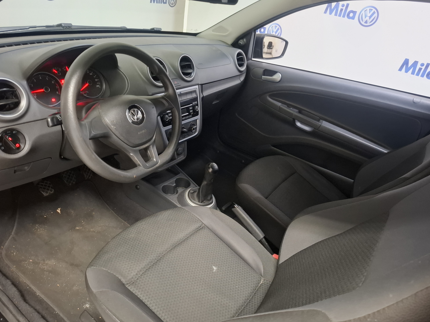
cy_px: 160
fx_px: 298
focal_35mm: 24
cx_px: 215
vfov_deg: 56.8
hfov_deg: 71.6
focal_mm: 5.54
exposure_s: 1/24
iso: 800
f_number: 1.8
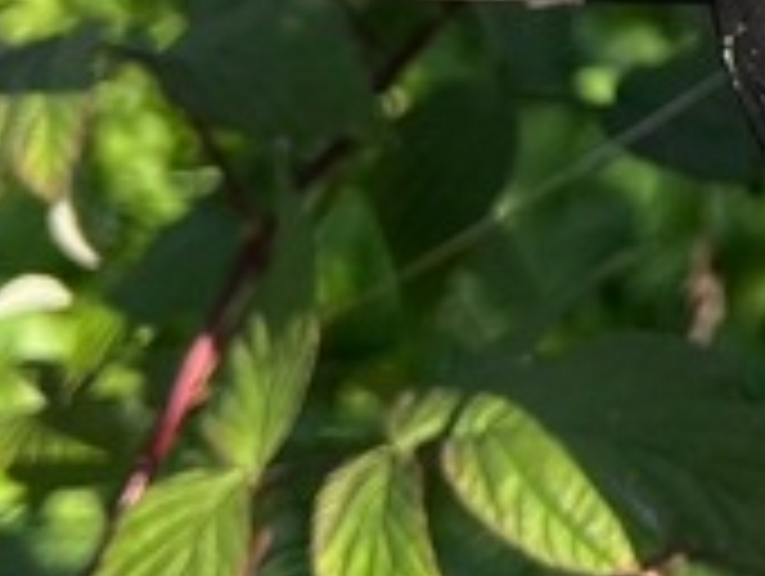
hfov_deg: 15.1
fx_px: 2700
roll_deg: +2.5
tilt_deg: -17.6
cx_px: 1089
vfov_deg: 11.7
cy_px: -270
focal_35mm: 122
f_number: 1.5
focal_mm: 5.7
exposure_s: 1/3571
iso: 50
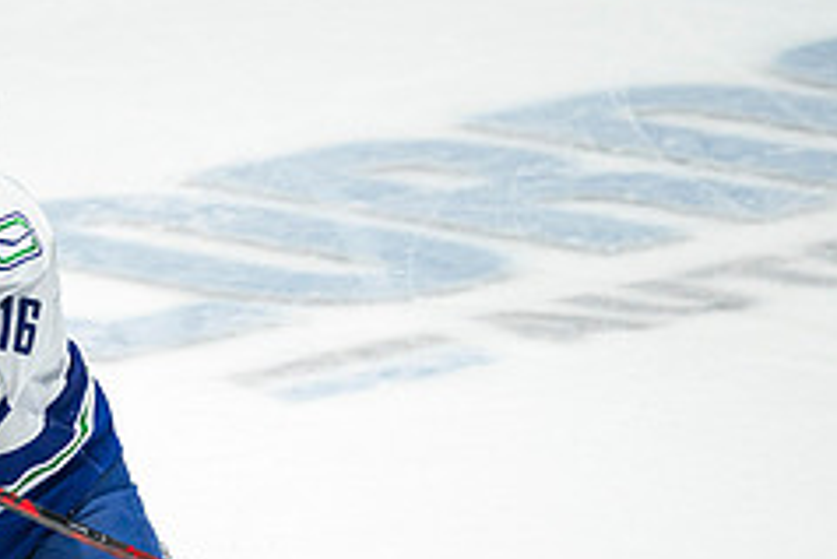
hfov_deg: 1.4
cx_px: -39
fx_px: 34034
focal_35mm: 1463
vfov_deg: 0.9
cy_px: 603
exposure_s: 1/640
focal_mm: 600
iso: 1600
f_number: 4
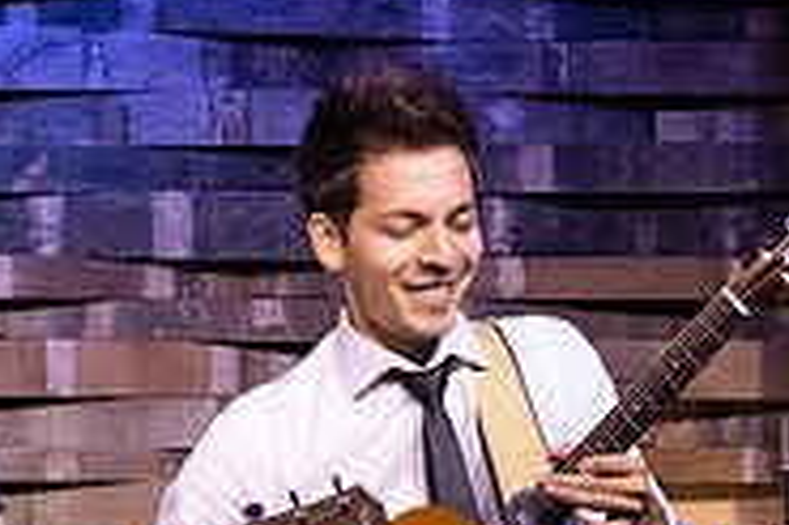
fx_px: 8277
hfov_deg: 5.5
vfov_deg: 3.6
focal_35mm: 378
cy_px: 455
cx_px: 283
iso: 6400
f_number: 6.3
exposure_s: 1/200
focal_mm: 110
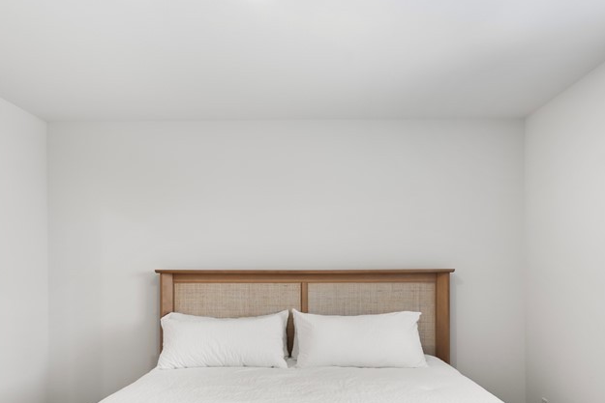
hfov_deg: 57.2
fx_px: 555
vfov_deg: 39.4
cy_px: 278
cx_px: 301
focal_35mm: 33
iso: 400
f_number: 8
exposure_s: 1/25
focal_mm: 19
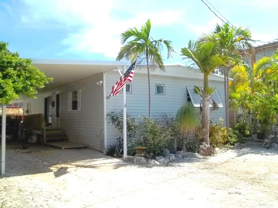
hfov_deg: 55.4
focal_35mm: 33
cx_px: 139
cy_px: 104
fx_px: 265
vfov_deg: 42.9
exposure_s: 1/200
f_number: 8
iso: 64
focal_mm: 5.9
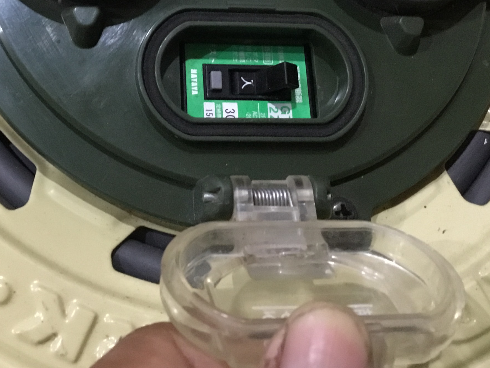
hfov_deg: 33.6
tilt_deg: -70.0
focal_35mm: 57
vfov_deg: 24.9
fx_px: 807
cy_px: 37
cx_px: 182
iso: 500
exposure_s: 1/17
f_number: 2.4
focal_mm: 3.3
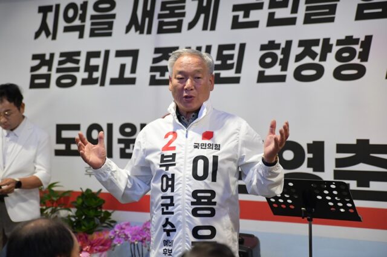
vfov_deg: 19.4
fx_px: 752
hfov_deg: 28.9
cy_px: 128
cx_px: 194
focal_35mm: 70
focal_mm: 70
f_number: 2.8
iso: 3200
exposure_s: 1/160
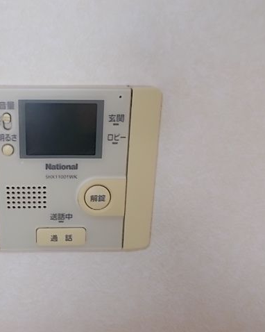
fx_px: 334
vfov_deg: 52.9
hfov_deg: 41.9
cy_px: 166
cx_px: 62
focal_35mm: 34
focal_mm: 4.6
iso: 160
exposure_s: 1/25
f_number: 3.2
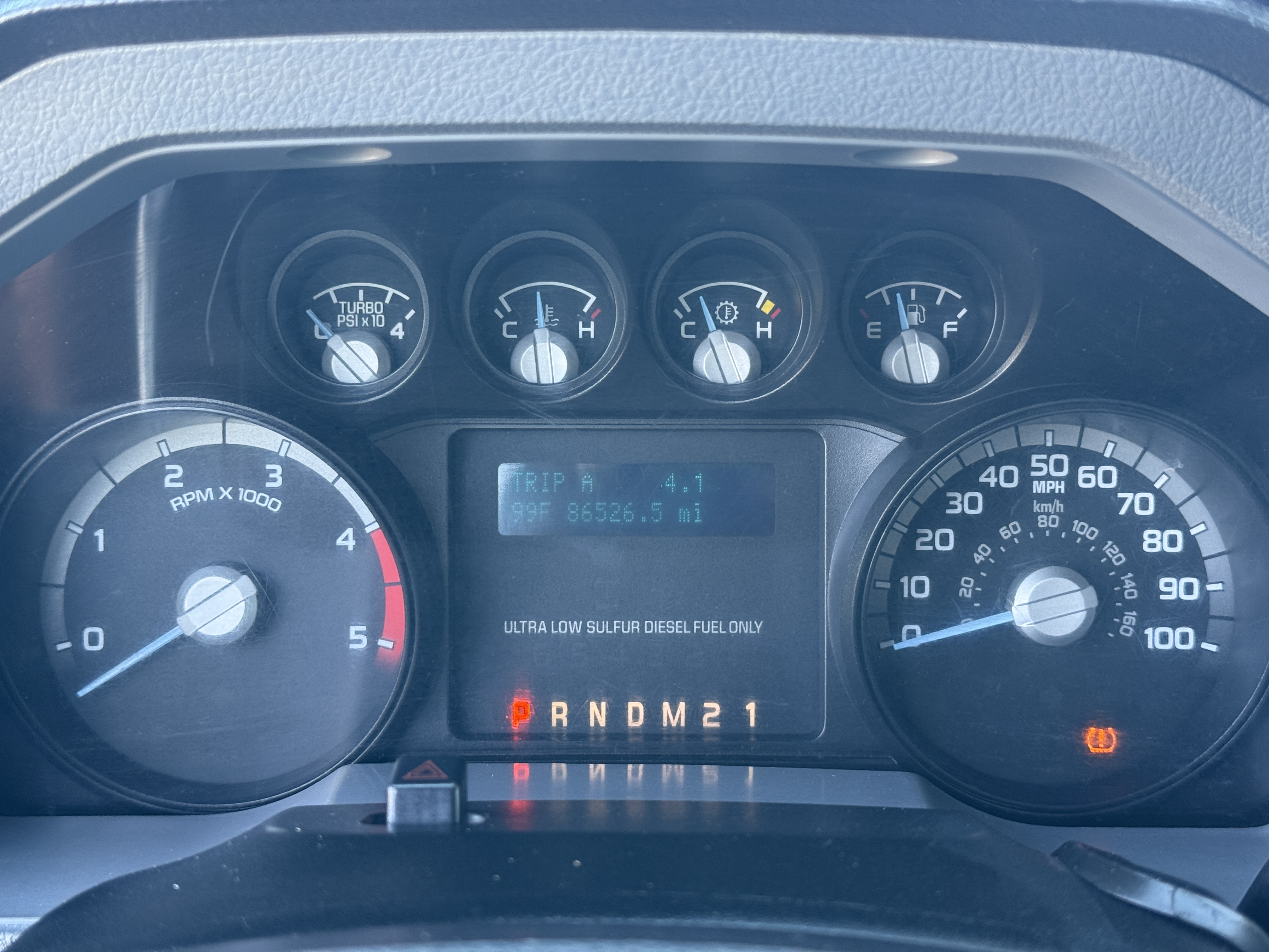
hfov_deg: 39.7
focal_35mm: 48
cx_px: 634
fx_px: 1760
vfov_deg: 30.3
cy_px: 476
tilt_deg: -23.5
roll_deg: -0.2
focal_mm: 6.76
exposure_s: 1/60
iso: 125
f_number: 1.78
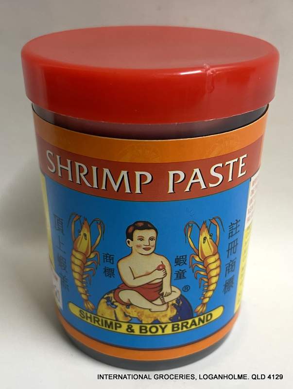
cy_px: 194
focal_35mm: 26
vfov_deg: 67.2
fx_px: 292
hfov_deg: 53.2
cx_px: 146
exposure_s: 1/50
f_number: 1.6
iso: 125
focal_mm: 4.2
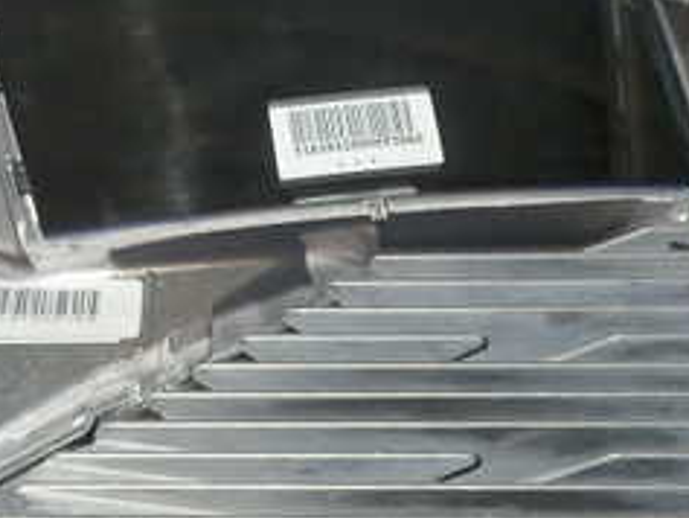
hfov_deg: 25.4
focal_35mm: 76
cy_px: 224
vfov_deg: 19.4
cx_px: 201
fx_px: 1513
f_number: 6.3
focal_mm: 5.5
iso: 250
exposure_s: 1/30
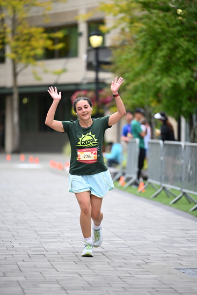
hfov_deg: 7.2
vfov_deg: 10.8
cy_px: 148
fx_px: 1558
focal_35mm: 190
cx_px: 98
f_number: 2.8
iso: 640
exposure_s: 1/2000
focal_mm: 190
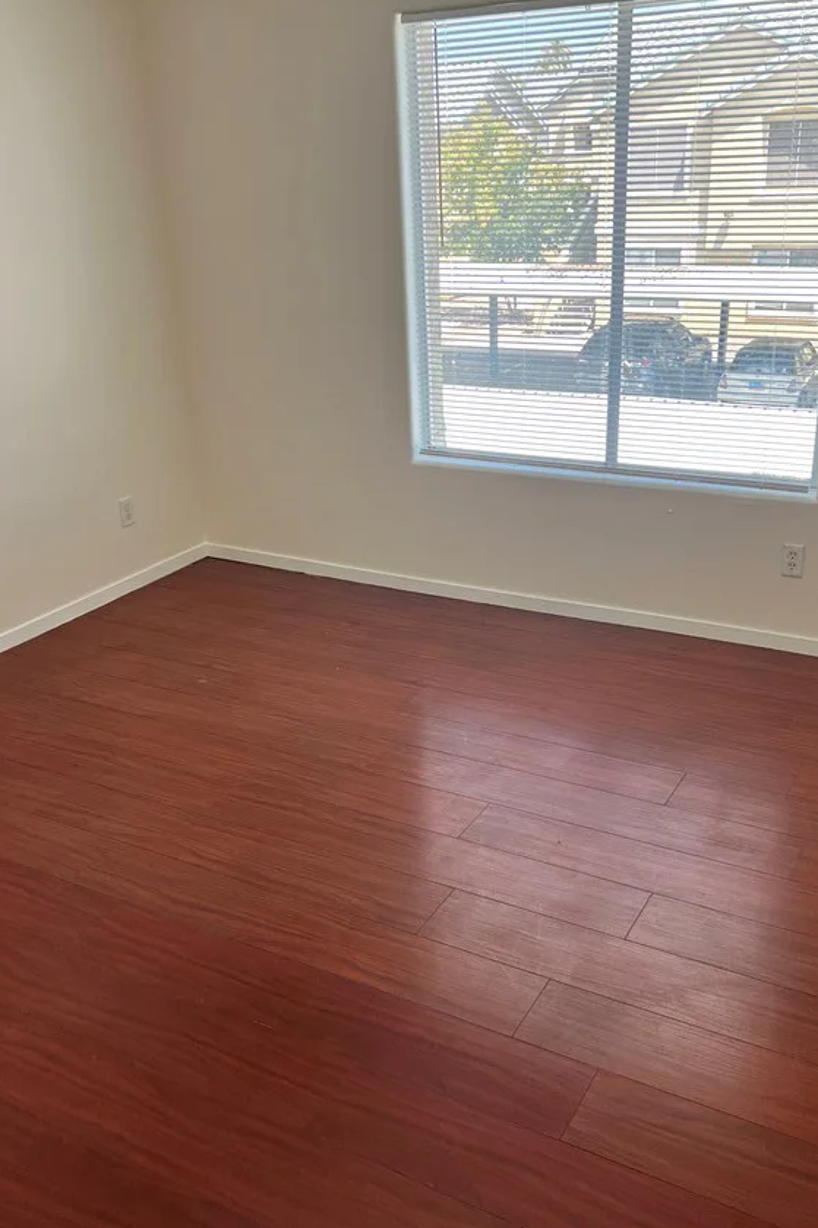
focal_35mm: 33
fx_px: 1125
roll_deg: +4.3
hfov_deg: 39.9
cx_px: 439
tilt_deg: -22.2
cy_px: 638
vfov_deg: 57.2
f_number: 1.5
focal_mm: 5.7
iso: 50
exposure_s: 1/383
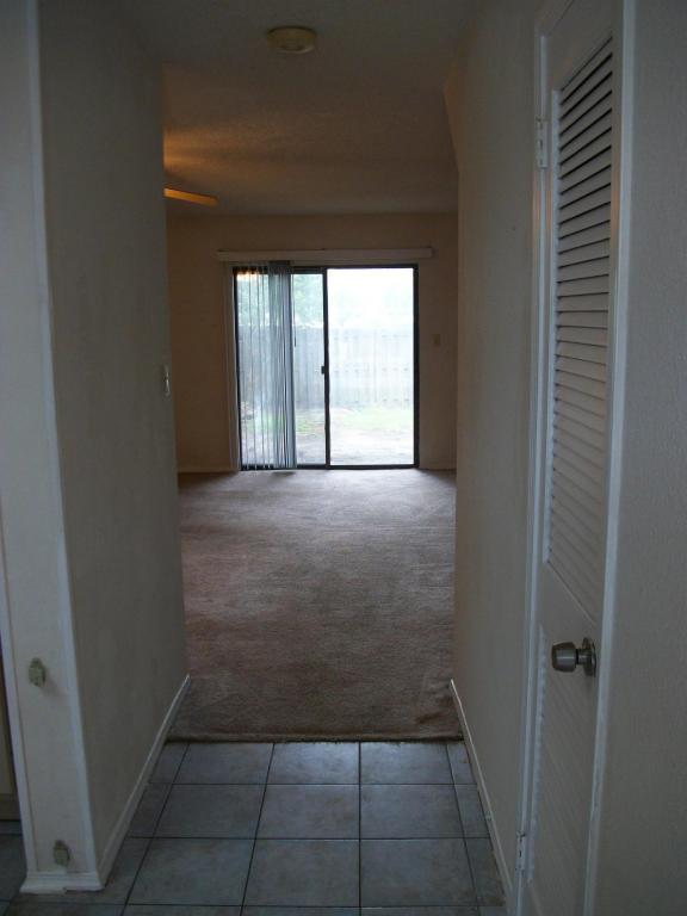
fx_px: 847
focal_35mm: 32
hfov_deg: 44.2
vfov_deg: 56.8
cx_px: 344
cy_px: 458
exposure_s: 1/60
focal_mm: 5.7
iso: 113
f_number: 2.9
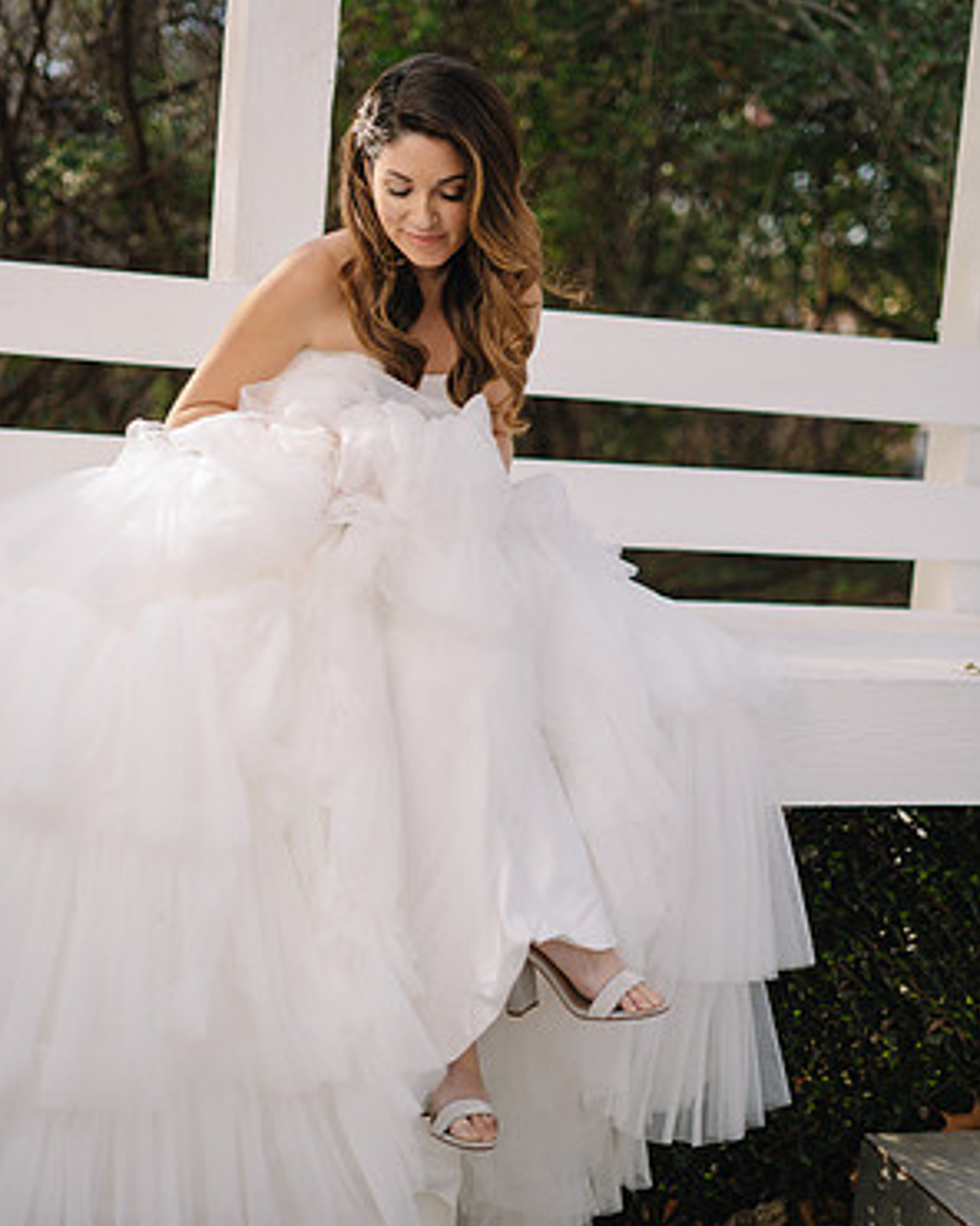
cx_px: 490
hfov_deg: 26.7
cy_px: 666
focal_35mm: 57
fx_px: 2067
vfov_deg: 33.0
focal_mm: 50
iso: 64
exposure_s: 1/200
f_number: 2
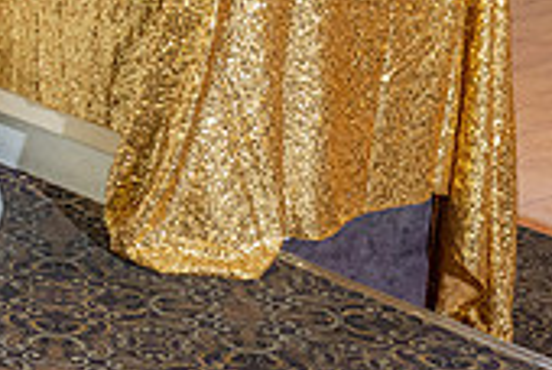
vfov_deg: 10.5
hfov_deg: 14.8
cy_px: -128
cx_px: -276
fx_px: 1966
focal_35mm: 128
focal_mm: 28
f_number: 4
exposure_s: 1/125
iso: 800
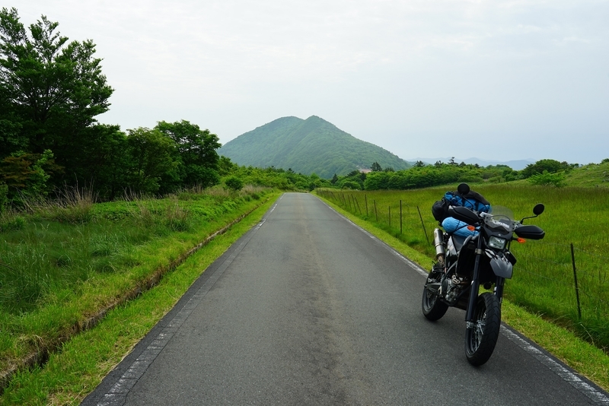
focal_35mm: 31
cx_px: 304
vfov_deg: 42.4
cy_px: 203
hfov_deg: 60.3
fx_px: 525
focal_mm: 31
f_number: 9
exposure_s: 1/100
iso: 100
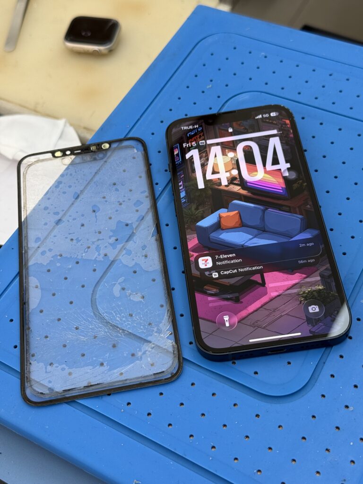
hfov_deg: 30.3
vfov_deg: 39.7
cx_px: 182
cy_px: 242
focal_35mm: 48
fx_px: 671
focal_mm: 6.76
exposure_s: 1/138
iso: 50
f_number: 1.78
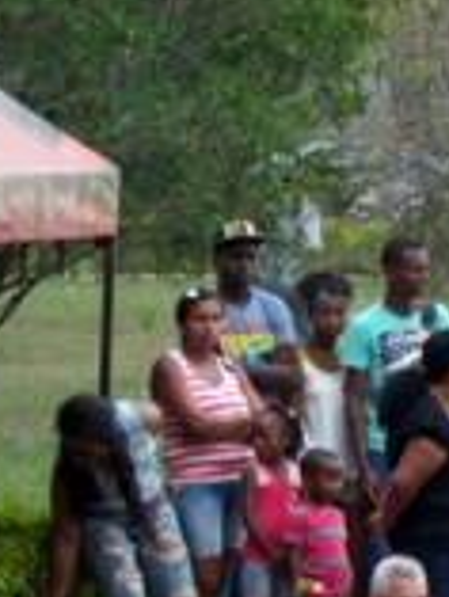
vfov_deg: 6.4
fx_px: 5285
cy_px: 683
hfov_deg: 4.8
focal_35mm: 306
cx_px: 529
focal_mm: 17.1
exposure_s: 1/125
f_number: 5.2
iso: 160
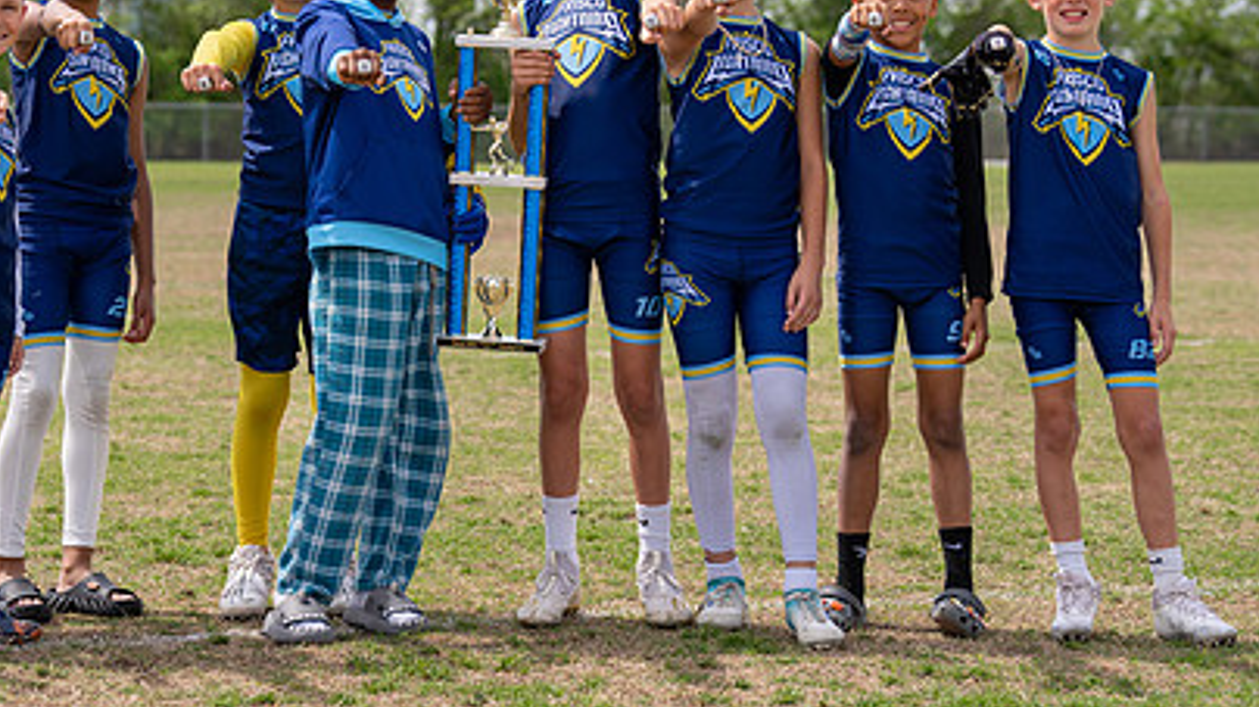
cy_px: 223
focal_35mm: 129
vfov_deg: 9.4
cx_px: 422
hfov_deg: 16.6
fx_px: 4305
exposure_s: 1/1000
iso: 100
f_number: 3.5
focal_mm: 70
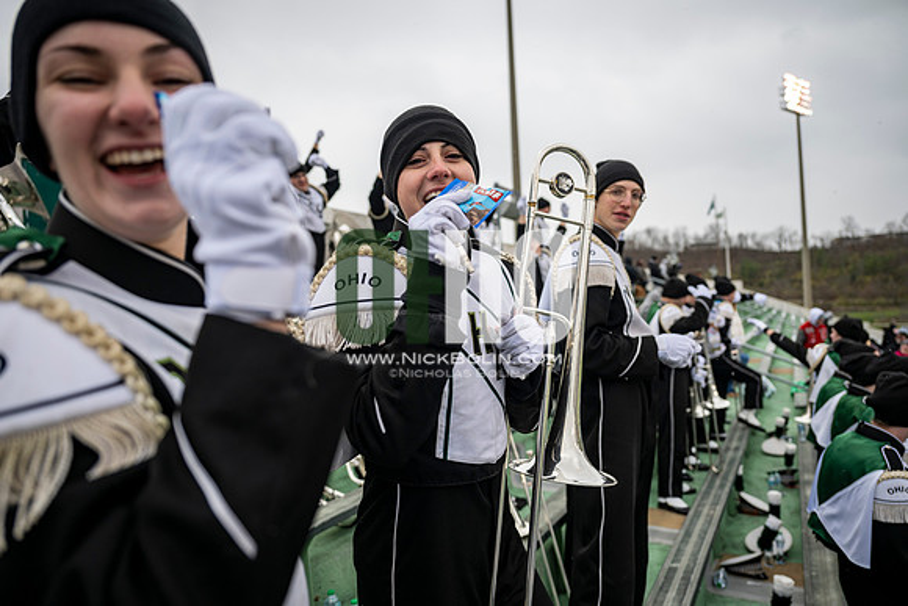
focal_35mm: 24
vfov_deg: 53.2
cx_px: 454
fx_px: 605
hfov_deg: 73.7
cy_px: 303
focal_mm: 24
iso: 160
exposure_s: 1/500
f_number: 2.8
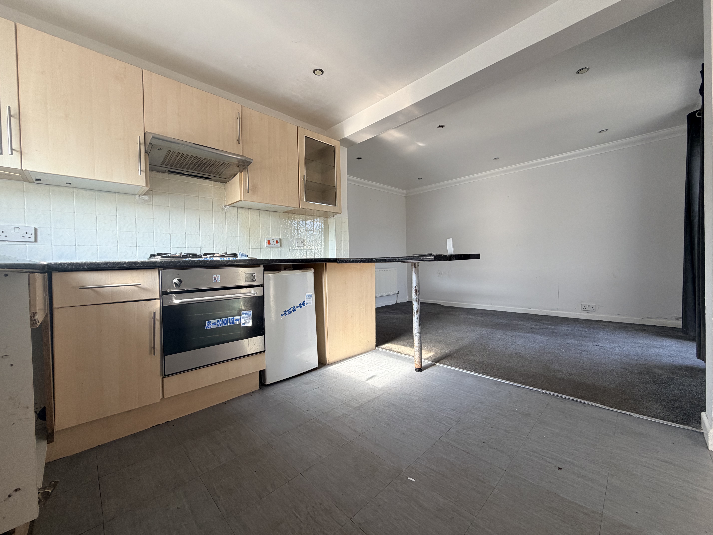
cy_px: 268
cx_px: 356
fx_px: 288
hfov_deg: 102.1
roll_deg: +1.8
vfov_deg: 85.7
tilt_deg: -2.0
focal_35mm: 14
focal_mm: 2.22
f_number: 2.2
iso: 100
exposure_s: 1/121
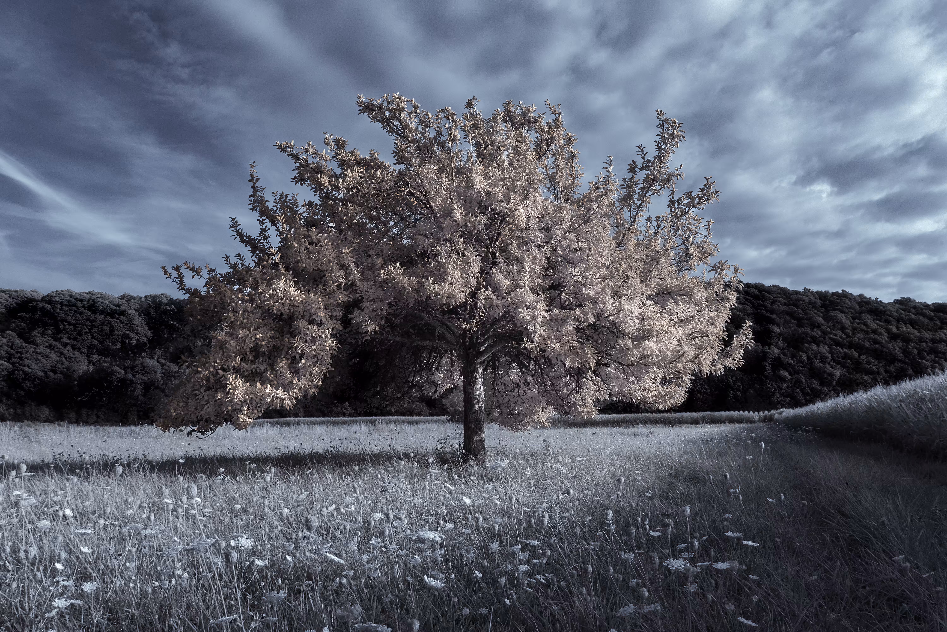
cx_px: 474
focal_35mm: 32
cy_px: 316
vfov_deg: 41.1
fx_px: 842
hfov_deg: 58.7
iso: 640
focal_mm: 32
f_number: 16
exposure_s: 1/125
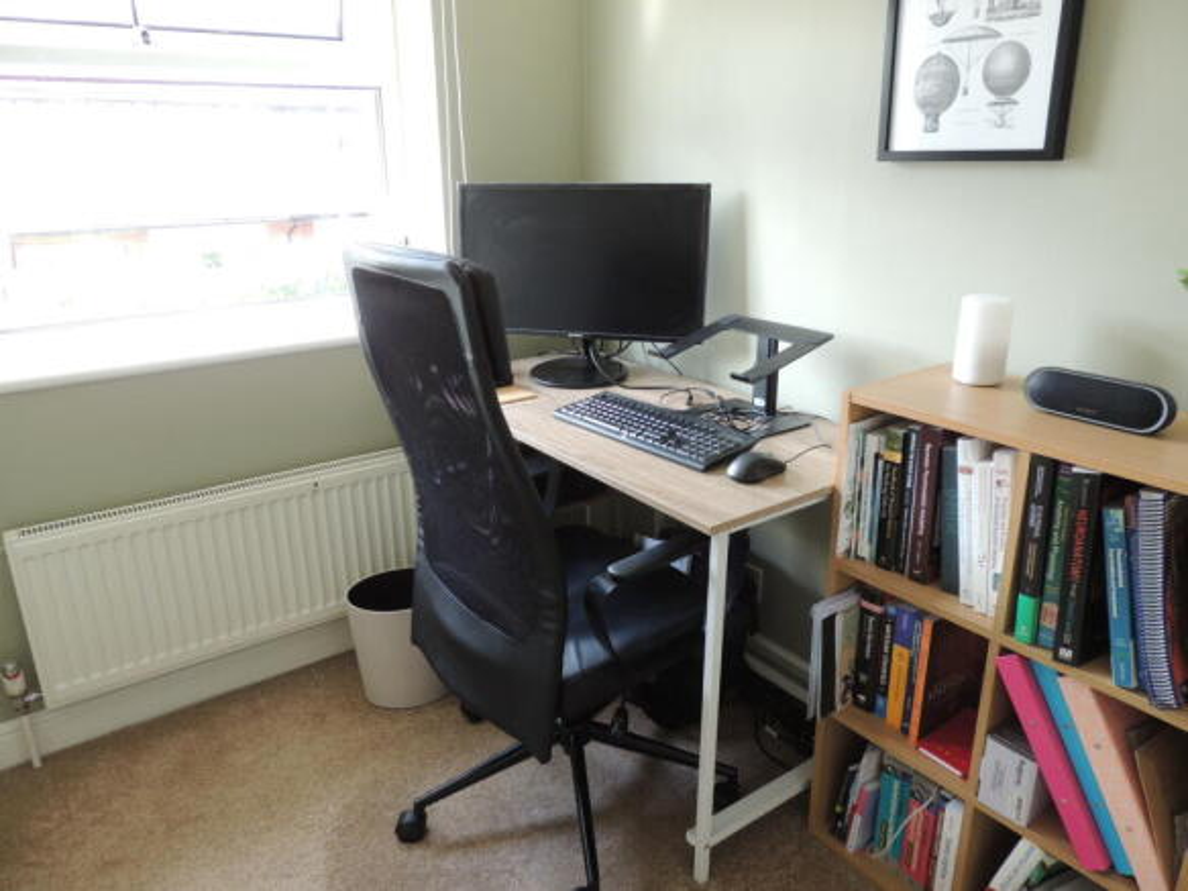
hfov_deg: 71.6
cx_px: 594
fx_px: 823
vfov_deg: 56.8
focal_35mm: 24
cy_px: 446
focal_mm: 4.3
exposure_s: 1/30
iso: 140
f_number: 3
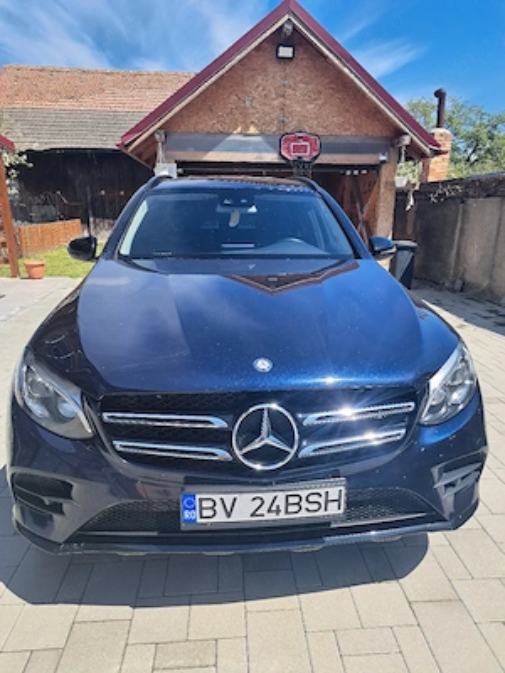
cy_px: 336
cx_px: 252
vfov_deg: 71.6
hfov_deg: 56.8
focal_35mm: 24
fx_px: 467
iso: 50
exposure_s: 1/909
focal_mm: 5.23
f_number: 1.8
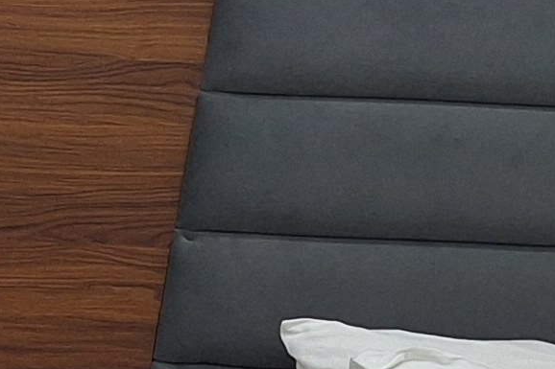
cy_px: 771
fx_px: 2605
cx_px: -702
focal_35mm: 169
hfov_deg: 10.7
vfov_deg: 7.7
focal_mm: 5.54
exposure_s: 1/50
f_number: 1.8
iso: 200
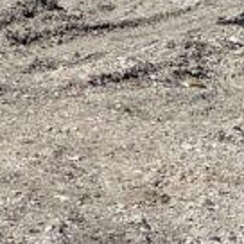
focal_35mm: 173
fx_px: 1380
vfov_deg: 9.8
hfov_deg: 7.9
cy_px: -102
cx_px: -614
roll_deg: +0.6
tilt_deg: -5.8
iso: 50
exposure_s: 1/5587
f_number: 1.5
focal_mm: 5.7
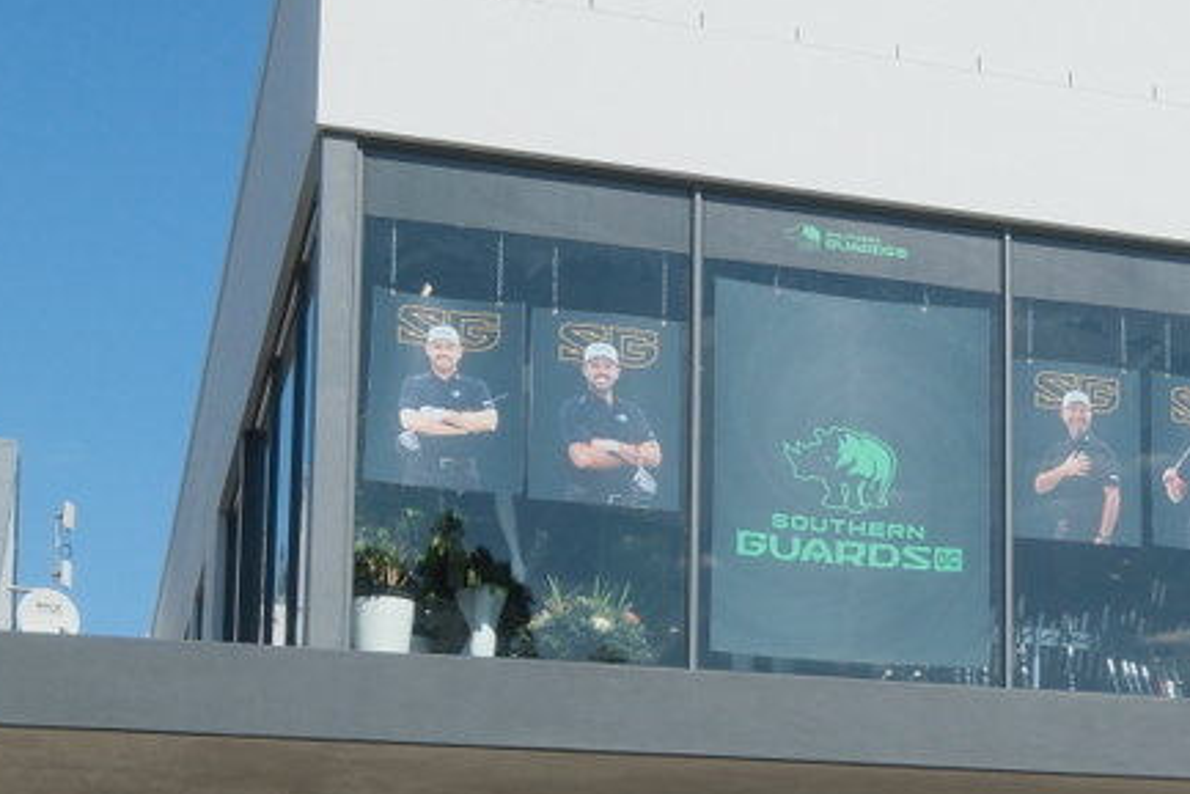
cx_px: 1454
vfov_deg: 15.8
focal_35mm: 85
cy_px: 806
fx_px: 2811
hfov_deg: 22.0
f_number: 6.4
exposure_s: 1/2200
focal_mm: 15.1
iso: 500
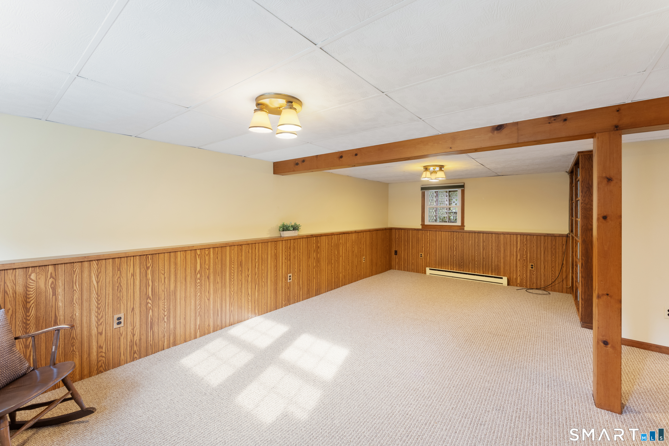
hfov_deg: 104.3
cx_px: 334
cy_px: 223
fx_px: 260
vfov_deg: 81.2
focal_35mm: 14
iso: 800
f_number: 8
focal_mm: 14
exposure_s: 1/3
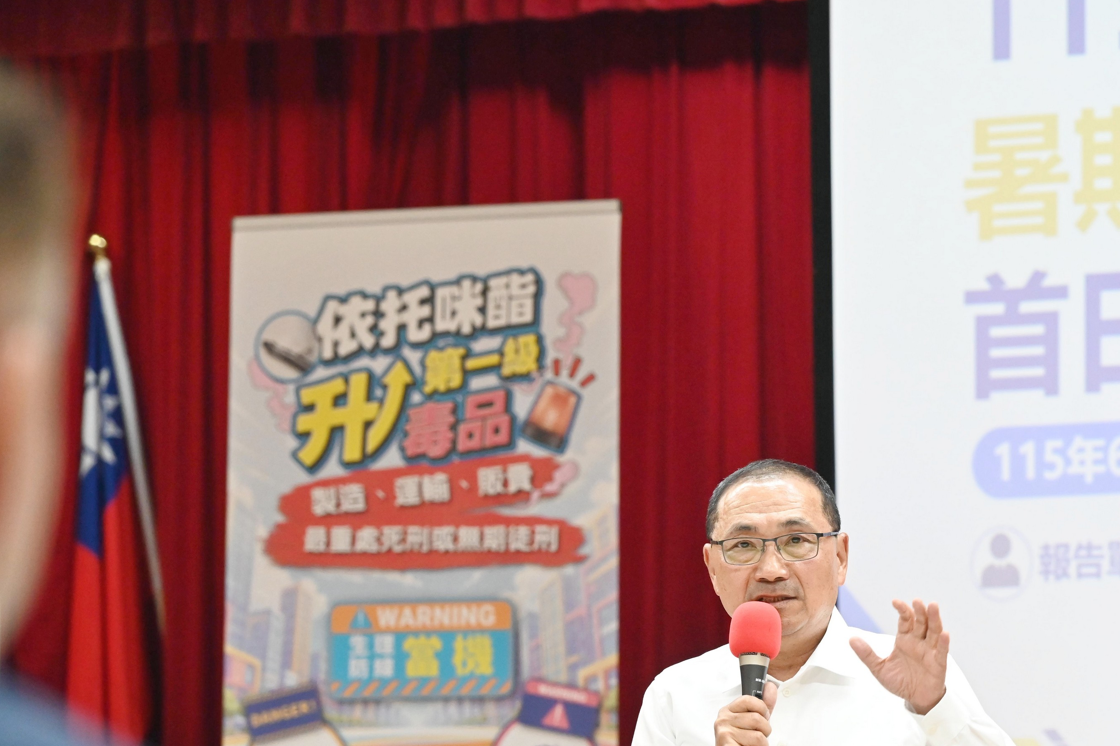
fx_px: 6252
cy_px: 583
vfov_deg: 6.8
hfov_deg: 10.2
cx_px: 748
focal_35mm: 201
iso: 2800
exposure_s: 1/125
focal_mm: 120
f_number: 4.5
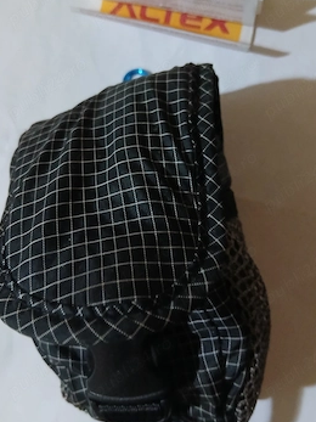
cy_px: 202
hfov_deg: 46.7
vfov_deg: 60.0
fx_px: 365
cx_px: 175
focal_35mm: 30
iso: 1000
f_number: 1.8
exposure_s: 1/16.7
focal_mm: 3.98
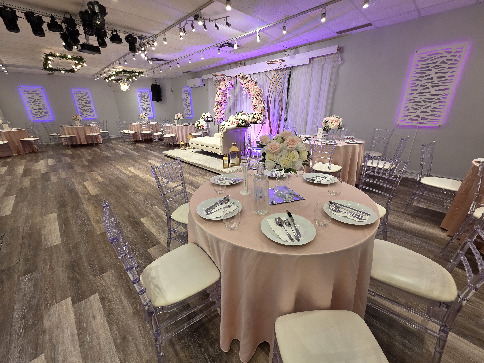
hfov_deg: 106.2
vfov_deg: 89.9
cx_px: 242
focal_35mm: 13
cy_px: 182
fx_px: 182
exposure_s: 1/120
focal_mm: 2.2
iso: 200
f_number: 1.9
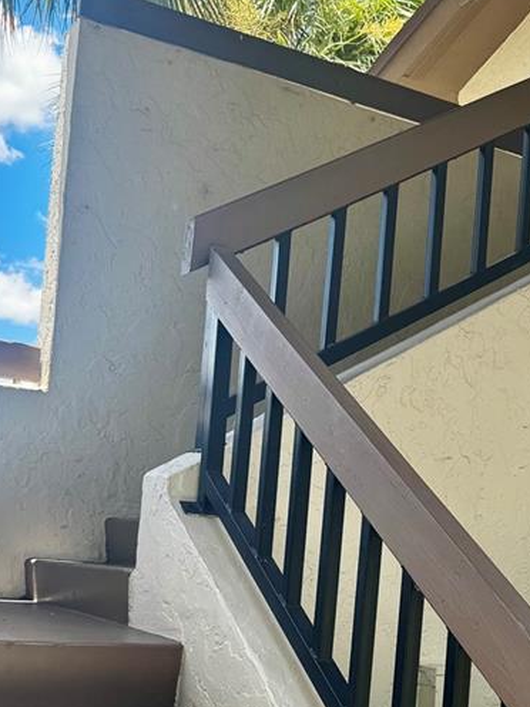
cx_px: 427
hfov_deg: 24.8
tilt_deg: +3.1
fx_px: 1186
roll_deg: -5.1
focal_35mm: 58
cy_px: 522
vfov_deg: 32.7
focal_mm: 6.76
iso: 80
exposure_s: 1/756
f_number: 1.78
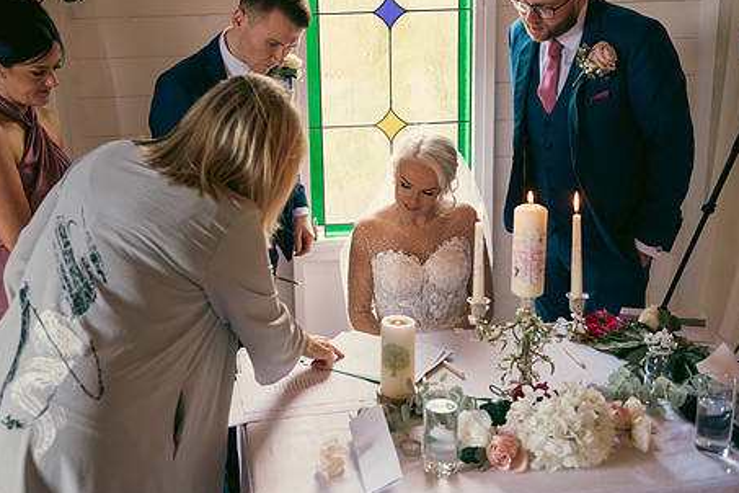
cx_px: 310
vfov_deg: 32.5
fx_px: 842
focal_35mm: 41
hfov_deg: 47.2
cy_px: 202
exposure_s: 1/160
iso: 640
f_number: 3.5
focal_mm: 32
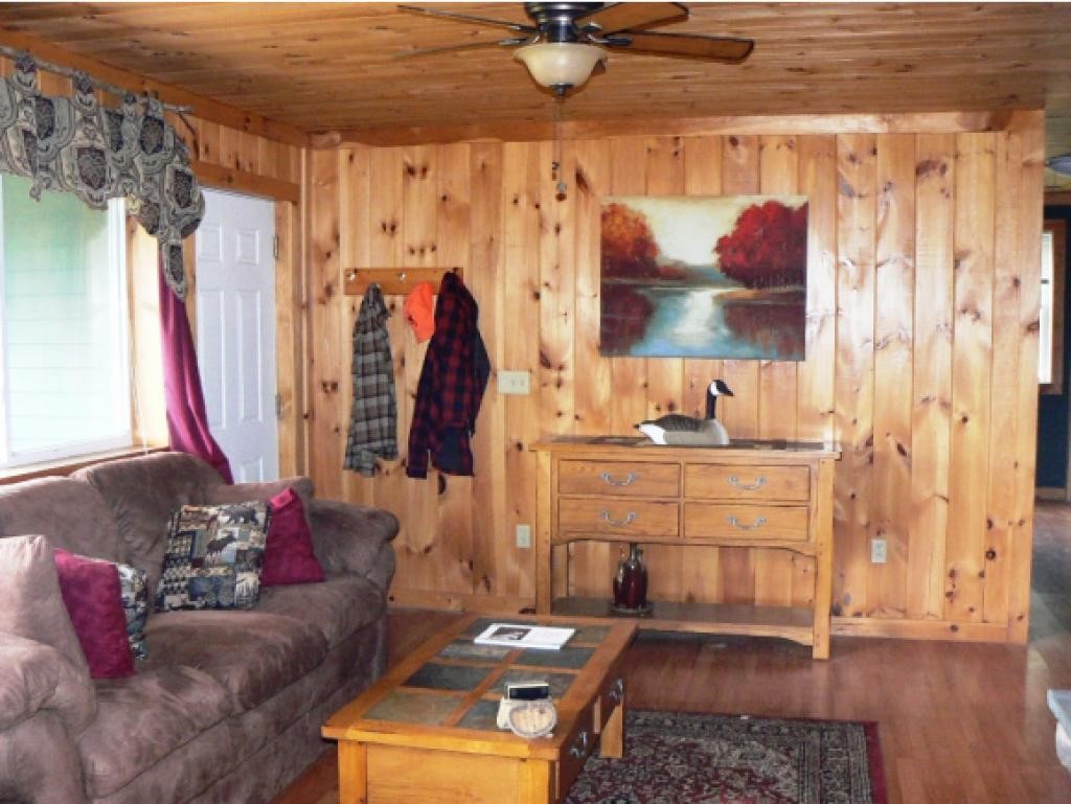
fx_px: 1114
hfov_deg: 51.3
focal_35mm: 36
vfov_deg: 39.7
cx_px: 536
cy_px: 402
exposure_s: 1/30
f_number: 2.8
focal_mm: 6
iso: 250
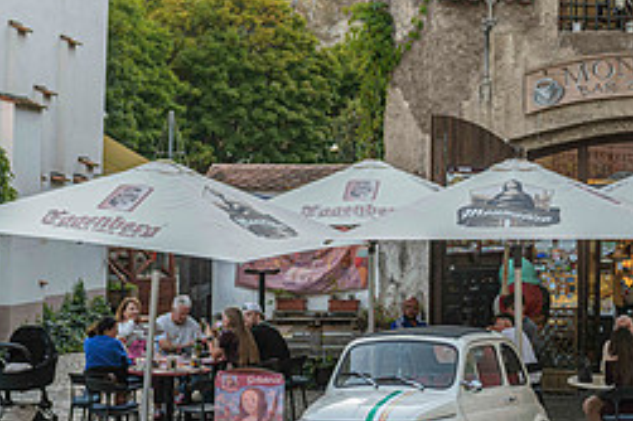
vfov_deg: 13.1
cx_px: 401
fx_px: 1827
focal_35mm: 104
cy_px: 95
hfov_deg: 19.6
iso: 200
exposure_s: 1/100
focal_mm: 45
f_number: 3.5
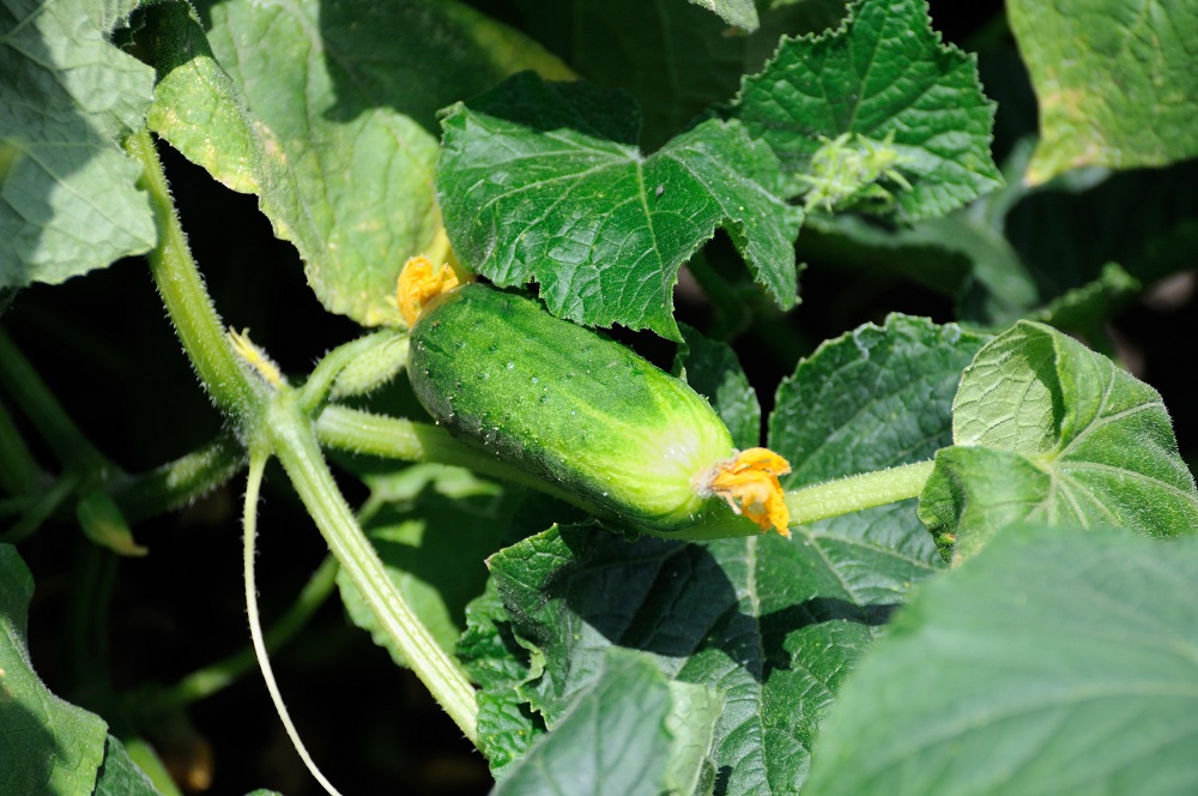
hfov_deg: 7.1
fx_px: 9721
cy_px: 398
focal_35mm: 292
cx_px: 599
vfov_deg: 4.7
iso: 200
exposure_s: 1/1000
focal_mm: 195
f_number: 5.6
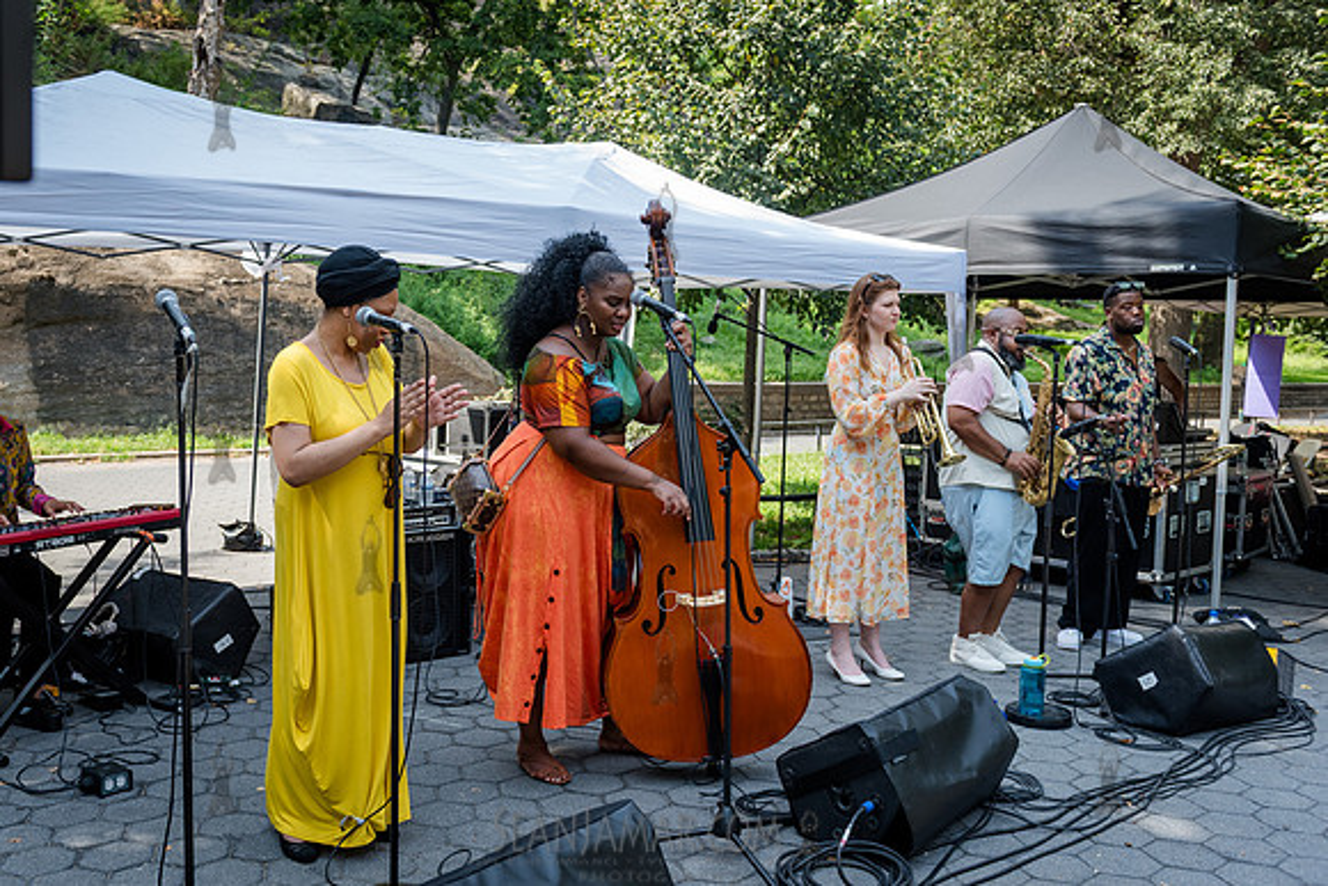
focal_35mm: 36
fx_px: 1314
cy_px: 427
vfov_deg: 37.3
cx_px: 581
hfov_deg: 53.5
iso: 500
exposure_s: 1/1000
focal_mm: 31
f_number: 3.5
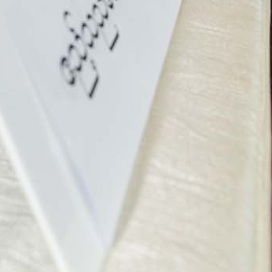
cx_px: -42
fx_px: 756
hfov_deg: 19.4
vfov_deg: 17.0
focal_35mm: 85
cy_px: -209
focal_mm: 24
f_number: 9
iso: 800
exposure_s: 1/60
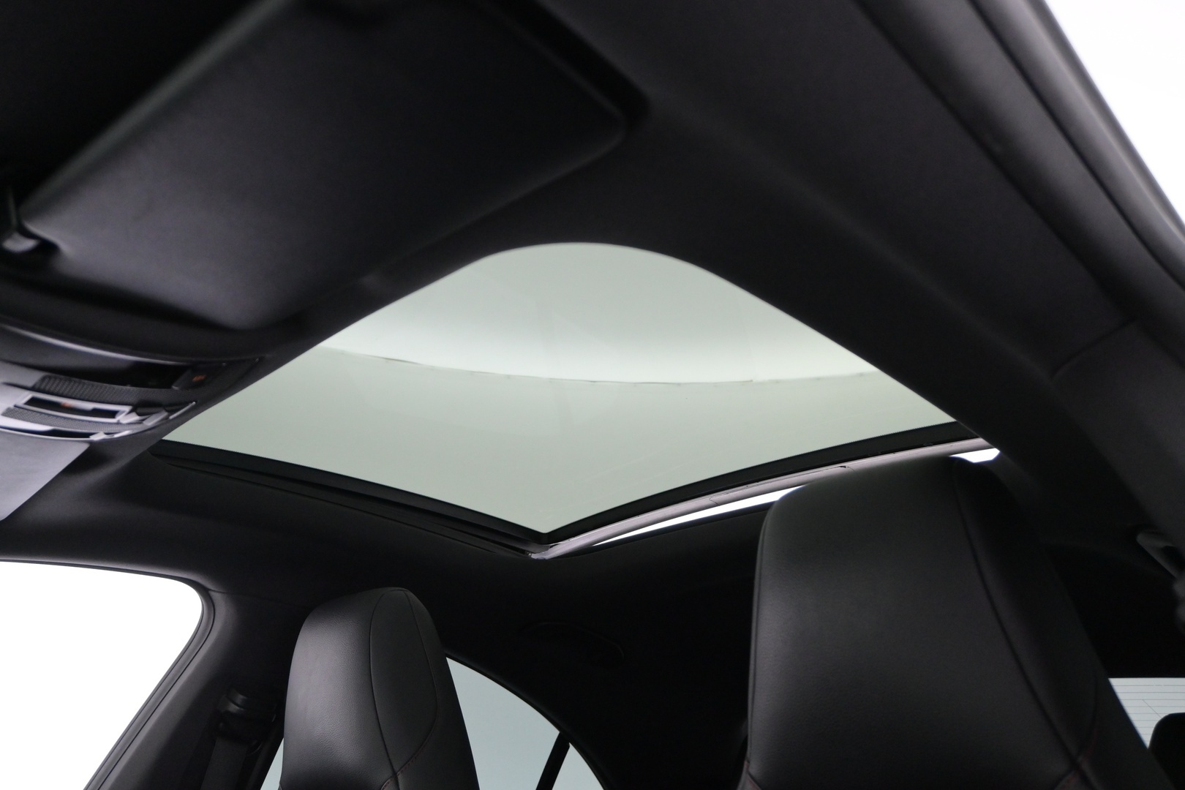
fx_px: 987
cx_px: 592
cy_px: 395
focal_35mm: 30
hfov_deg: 61.9
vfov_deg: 43.6
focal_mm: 20
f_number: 3.8
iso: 2500
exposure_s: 1/60
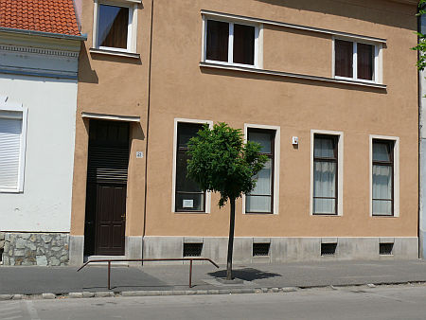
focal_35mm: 46
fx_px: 566
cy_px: 160
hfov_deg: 41.2
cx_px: 213
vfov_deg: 31.5
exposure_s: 1/500
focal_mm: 8.6
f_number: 7.1
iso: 100
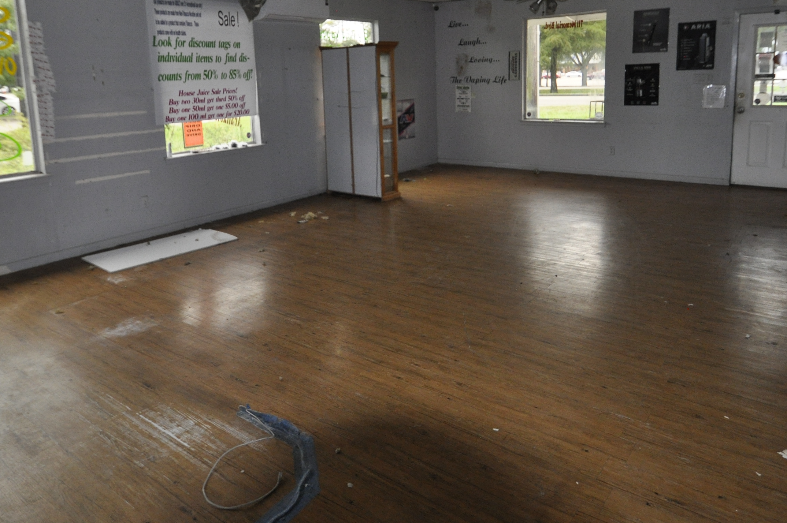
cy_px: 161
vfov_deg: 50.0
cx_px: 400
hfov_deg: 71.6
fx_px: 546
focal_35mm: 25
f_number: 3.5
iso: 800
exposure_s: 1/60
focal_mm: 10
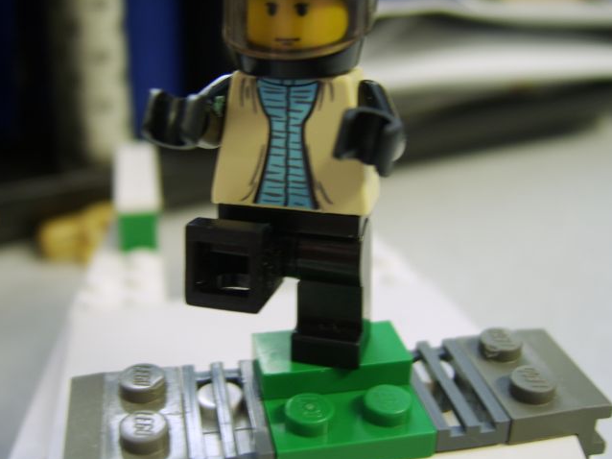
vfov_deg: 40.6
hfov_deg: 52.6
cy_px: 208
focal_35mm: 35
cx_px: 294
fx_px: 619
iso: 71
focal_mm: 8.13
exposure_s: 1/10
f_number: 2.7
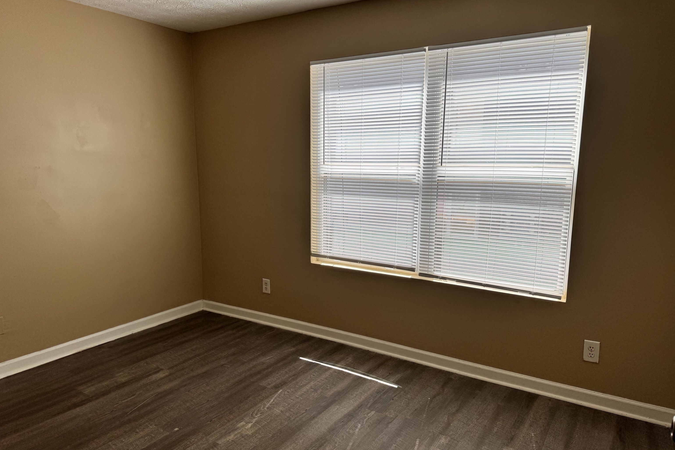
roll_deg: -0.8
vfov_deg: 51.2
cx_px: 337
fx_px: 469
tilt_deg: -10.7
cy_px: 244
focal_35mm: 25
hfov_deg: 71.5
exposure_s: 1/925
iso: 80
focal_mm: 6.76
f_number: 1.78
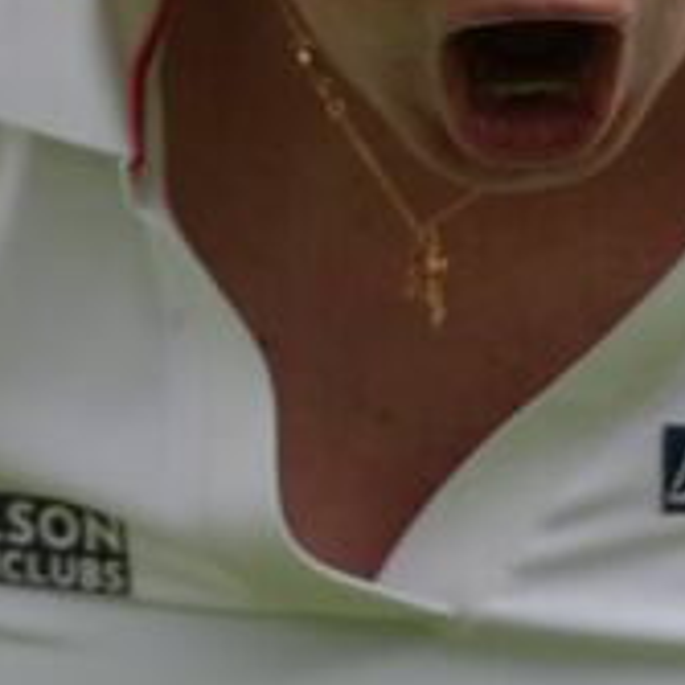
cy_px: -381
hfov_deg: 1.0
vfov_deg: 1.0
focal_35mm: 1829
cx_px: 546
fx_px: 40948
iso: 100
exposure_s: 1/1250
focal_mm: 300
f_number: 2.8
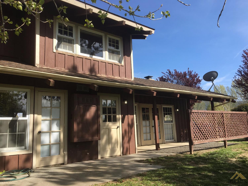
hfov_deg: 61.7
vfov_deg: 48.2
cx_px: 124
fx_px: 208
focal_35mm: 29
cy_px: 93
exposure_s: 1/927
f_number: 2.2
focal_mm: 4.15
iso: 25
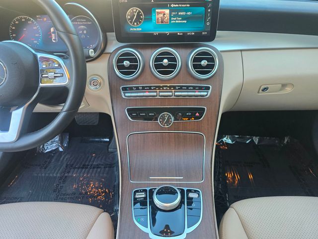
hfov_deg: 73.9
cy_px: 120
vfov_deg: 58.9
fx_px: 211
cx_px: 159
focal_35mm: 23
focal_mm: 6.3
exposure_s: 1/120
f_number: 1.7
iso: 125
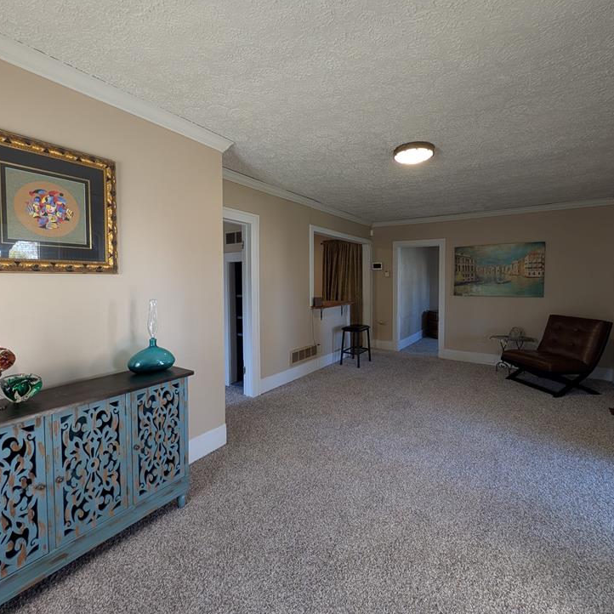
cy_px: 292
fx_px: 301
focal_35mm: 15
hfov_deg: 91.1
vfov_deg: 91.1
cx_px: 305
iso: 36
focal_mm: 2.23
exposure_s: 1/24
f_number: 1.95
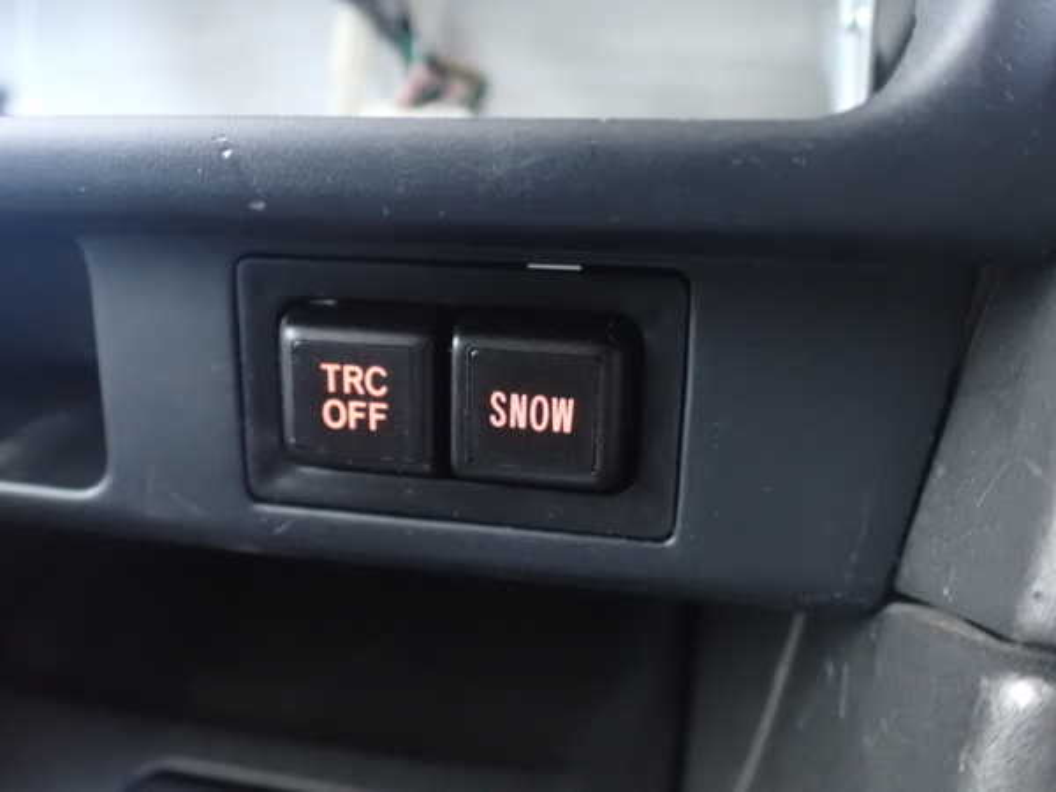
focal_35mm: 30
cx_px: 528
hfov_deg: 60.0
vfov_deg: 46.8
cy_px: 396
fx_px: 915
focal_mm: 5.4
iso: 1600
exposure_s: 1/13
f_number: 2.3
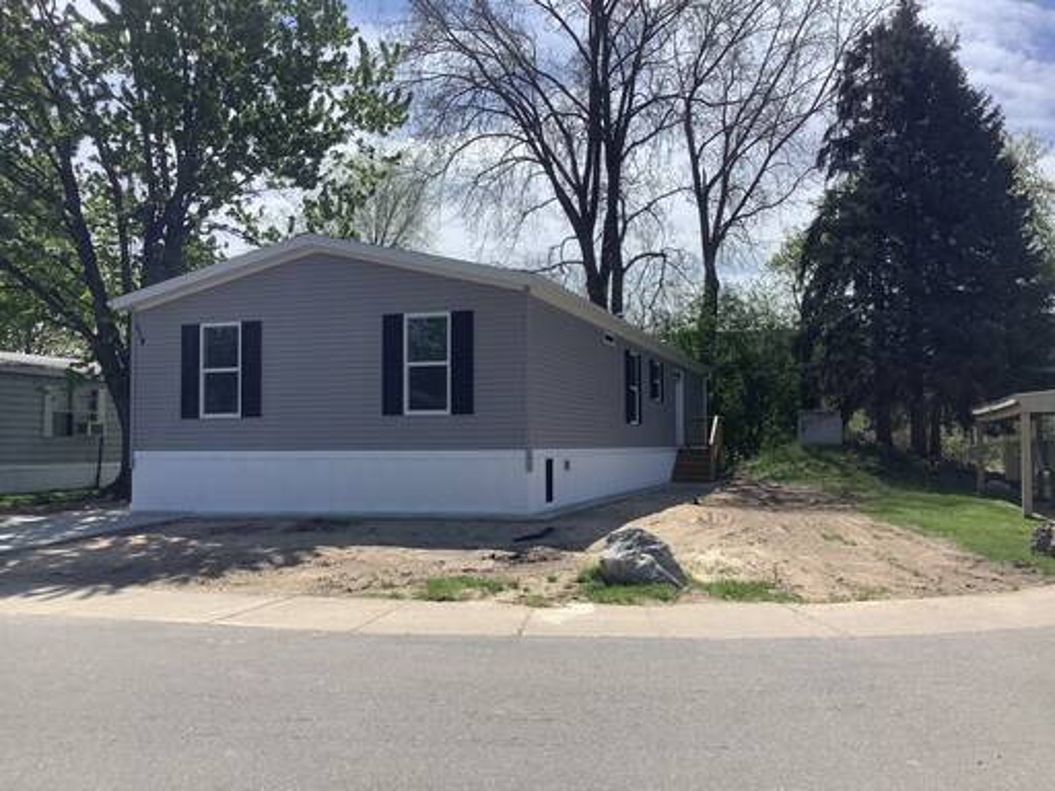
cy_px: 396
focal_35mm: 31
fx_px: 945
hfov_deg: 58.4
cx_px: 528
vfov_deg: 45.4
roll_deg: +0.1
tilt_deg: +2.7
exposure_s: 1/1773
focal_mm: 3.3
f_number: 2.4
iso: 25
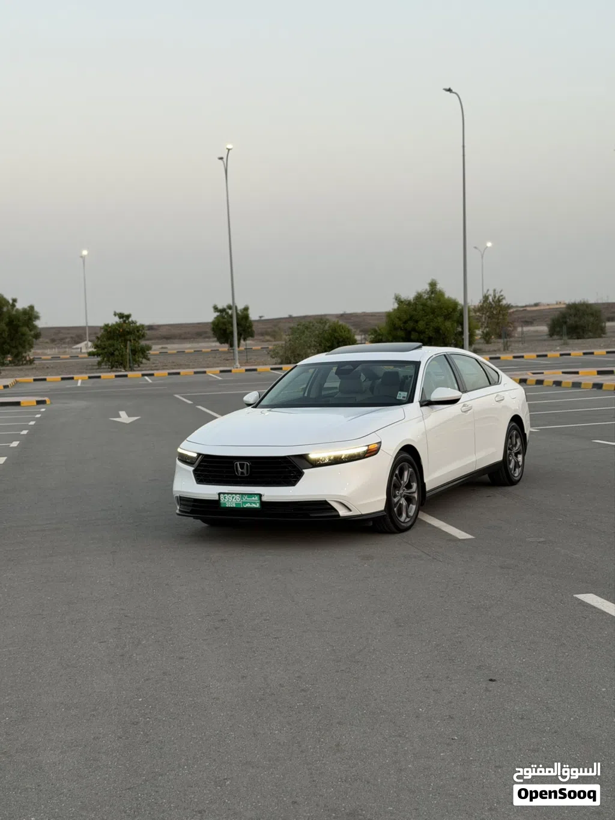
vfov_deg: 39.7
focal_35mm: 48
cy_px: 410
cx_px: 308
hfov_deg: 30.3
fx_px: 1137
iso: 64
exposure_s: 1/121
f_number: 1.78
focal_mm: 6.76
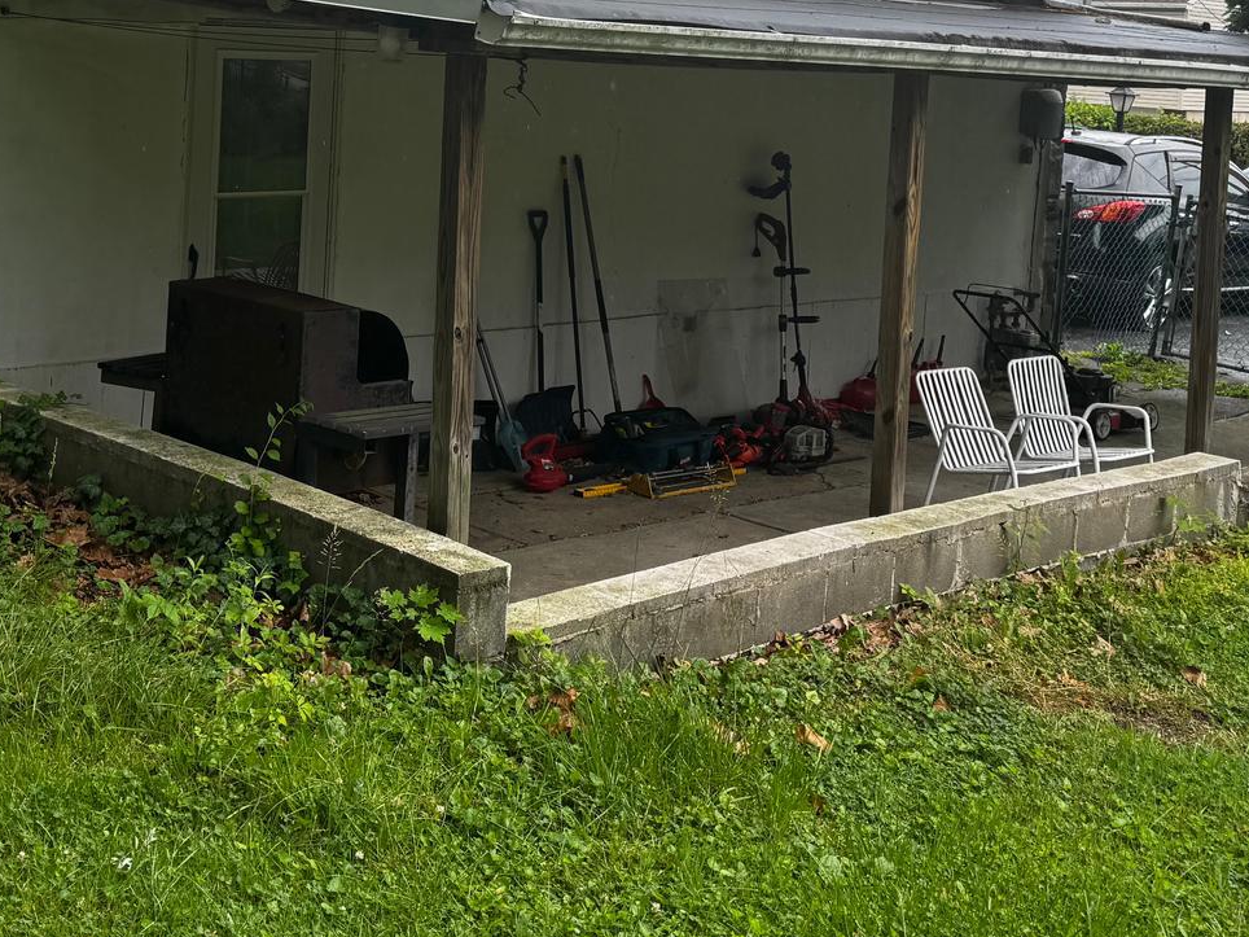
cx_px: 377
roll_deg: -2.9
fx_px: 1840
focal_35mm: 51
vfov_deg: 27.6
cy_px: 101
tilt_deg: -3.9
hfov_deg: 36.9
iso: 80
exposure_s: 1/980
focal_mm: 6.76
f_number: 1.78
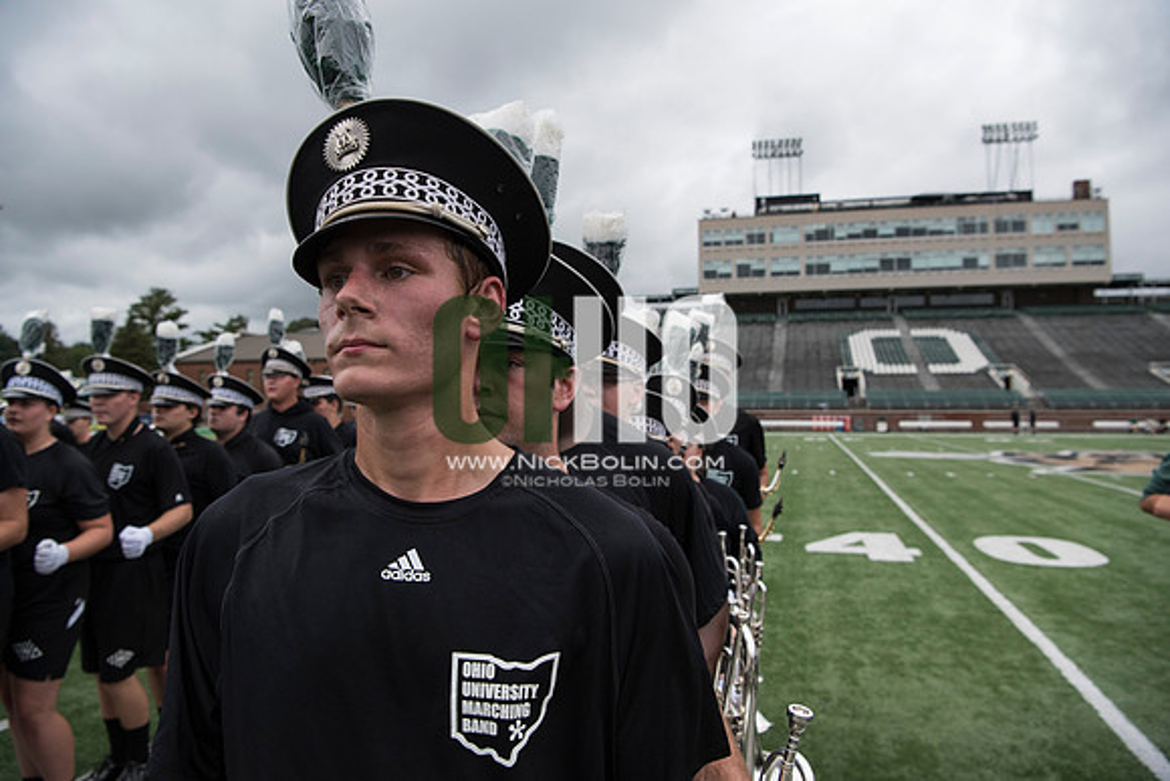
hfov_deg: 73.7
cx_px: 585
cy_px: 390
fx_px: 780
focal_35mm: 24
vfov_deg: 53.2
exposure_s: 1/2500
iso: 640
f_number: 5.6
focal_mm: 24
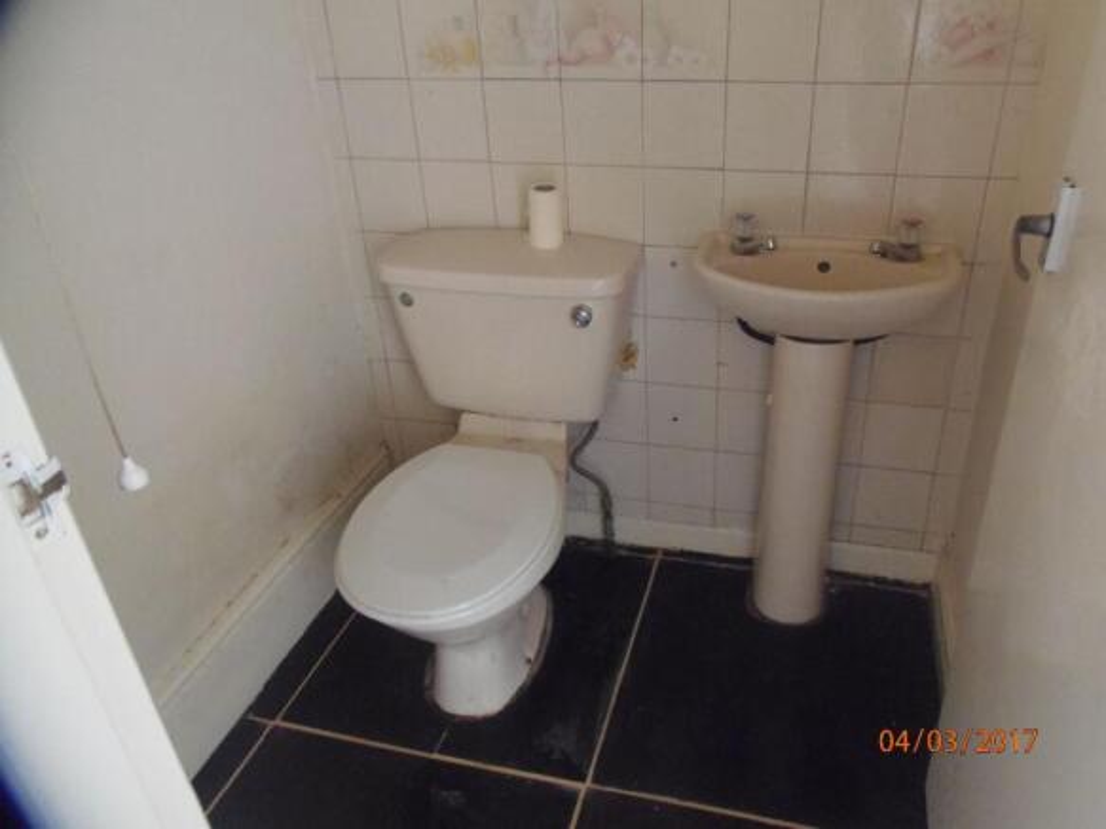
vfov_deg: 56.8
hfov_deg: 71.6
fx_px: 767
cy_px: 414
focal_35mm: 24
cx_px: 553
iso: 400
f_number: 2.9
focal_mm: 4.3
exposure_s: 1/25
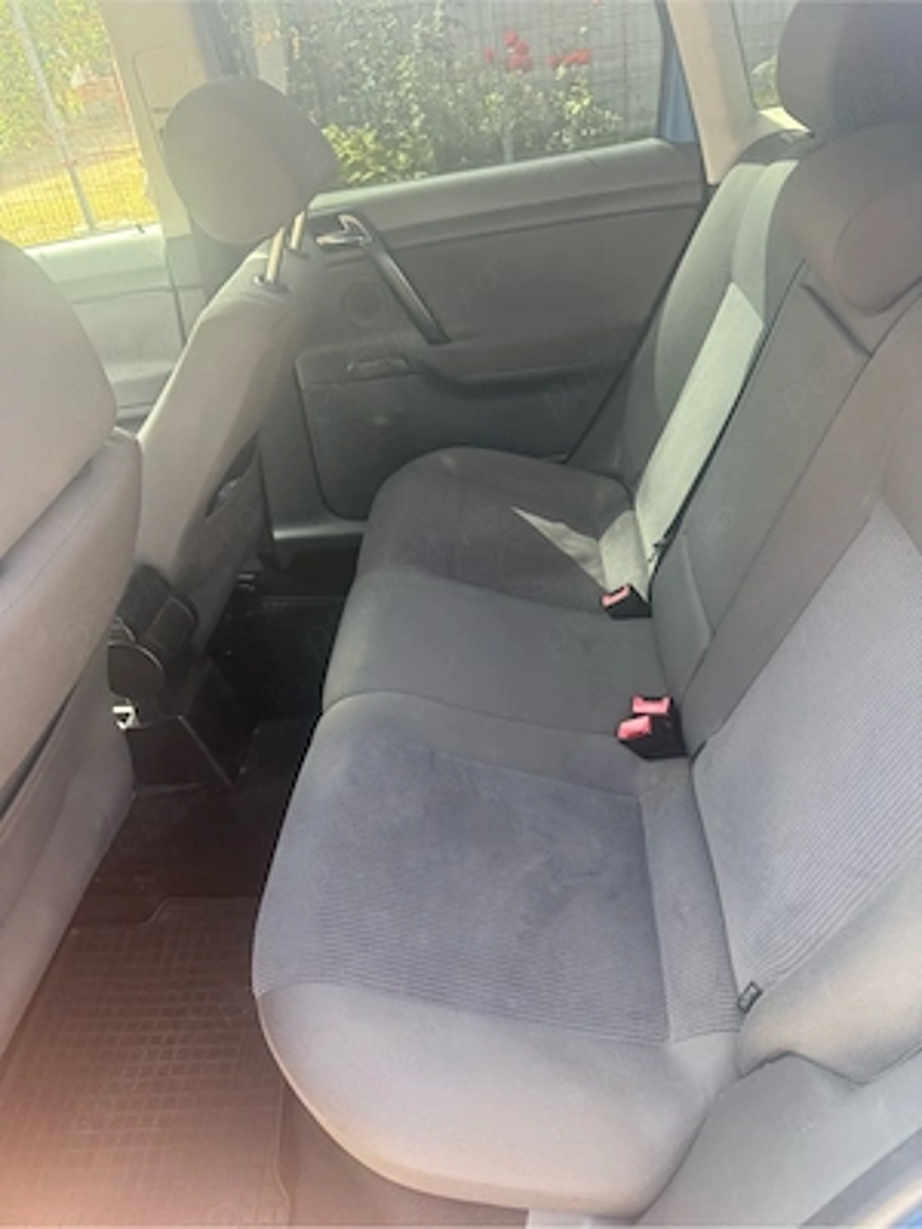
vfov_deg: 71.6
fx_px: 852
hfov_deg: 56.8
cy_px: 614
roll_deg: +8.4
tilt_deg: -35.0
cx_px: 461
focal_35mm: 24
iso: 200
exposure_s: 1/172
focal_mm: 6.76
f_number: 1.78
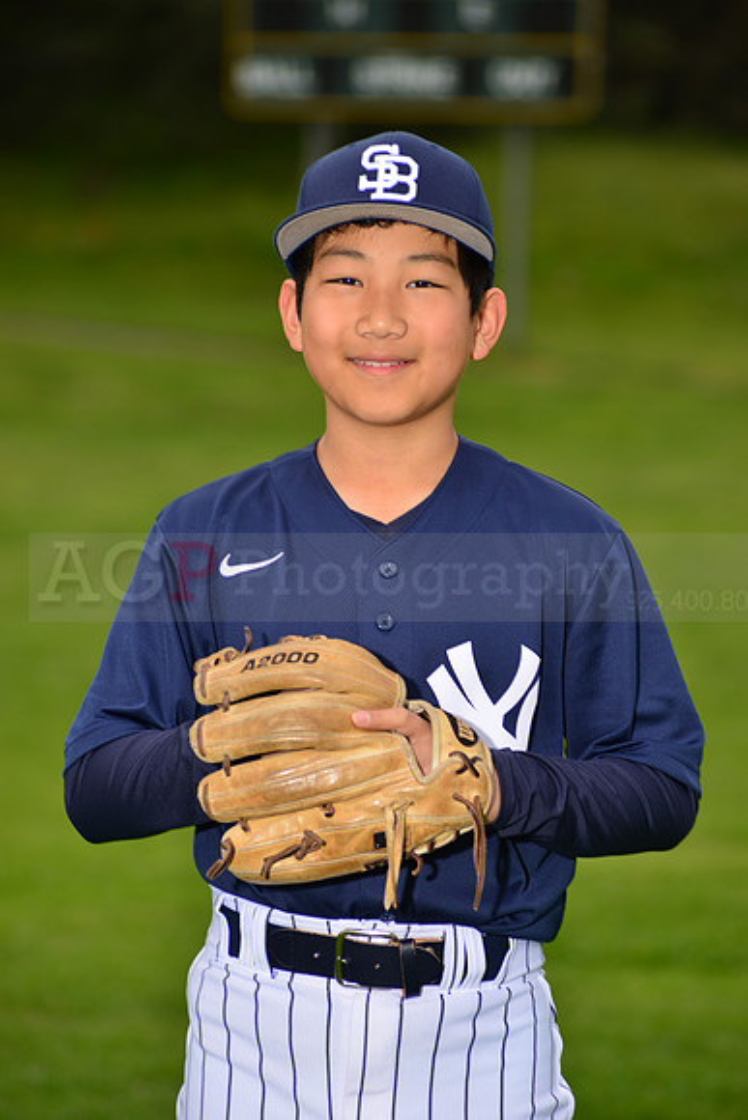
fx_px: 5762
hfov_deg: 7.4
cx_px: 374
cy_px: 560
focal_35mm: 185
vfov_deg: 11.1
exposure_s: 1/200
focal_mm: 185
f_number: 6.3
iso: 200
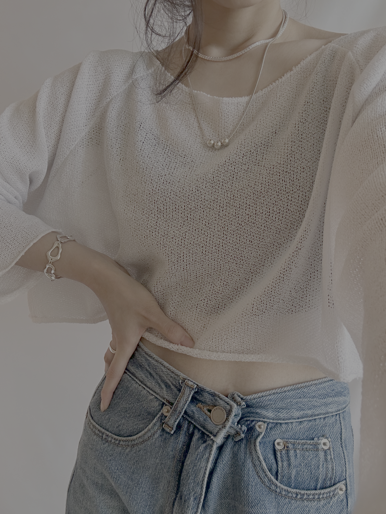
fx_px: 446
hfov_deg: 46.8
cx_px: 193
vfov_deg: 60.0
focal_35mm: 30
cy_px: 257
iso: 80
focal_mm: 2.69
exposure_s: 1/60
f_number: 1.9
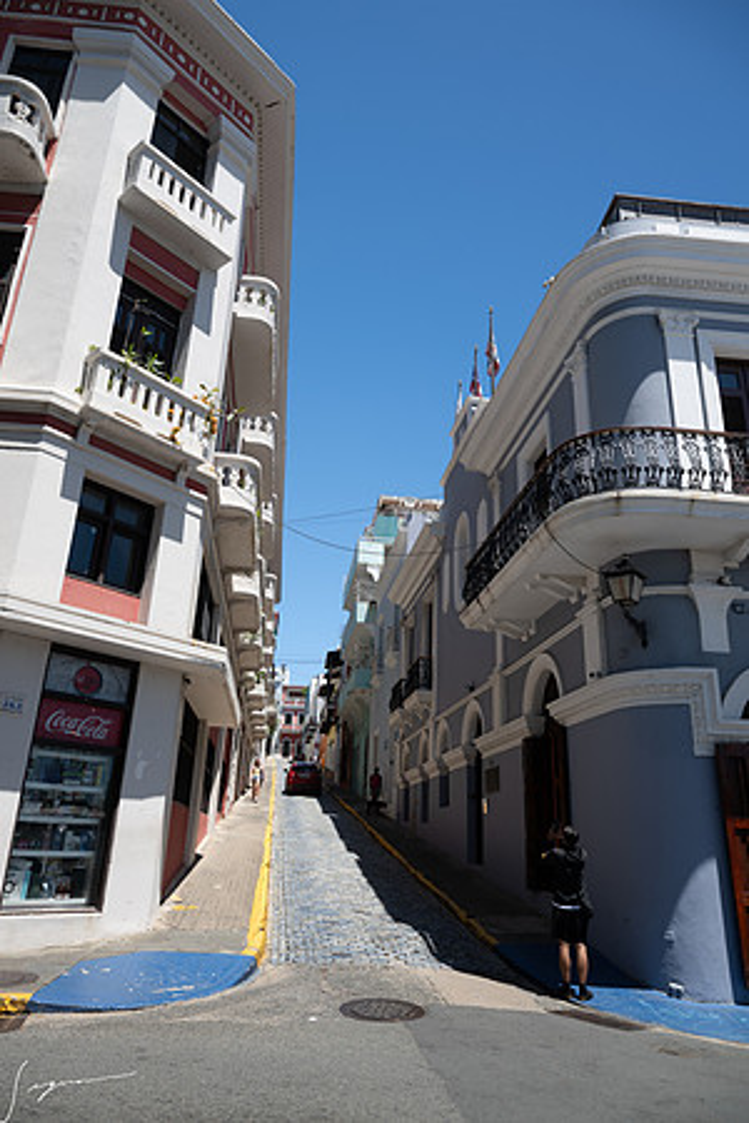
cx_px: 374
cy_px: 562
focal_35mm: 24
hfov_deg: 53.1
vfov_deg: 73.7
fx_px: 749
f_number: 8
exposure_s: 1/125
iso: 110
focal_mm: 24
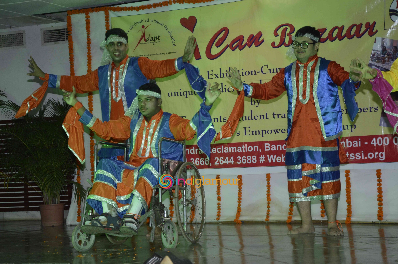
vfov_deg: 18.2
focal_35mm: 75
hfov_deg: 27.0
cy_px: 132
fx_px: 828
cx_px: 199
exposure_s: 1/160
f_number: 5
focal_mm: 50
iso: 800
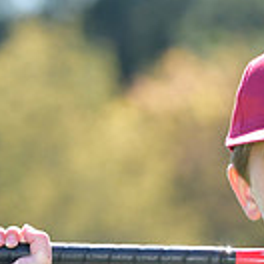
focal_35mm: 671
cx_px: 334
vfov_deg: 2.6
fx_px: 5790
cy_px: 289
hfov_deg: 2.6
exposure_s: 1/1000
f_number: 4.5
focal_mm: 120
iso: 400
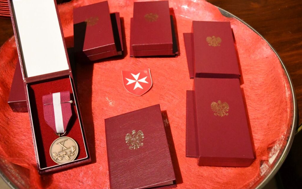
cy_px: 92
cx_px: 150
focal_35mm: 37
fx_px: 305
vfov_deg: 34.4
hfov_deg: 52.7
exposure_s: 1/160
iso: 12800
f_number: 5.6
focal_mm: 24
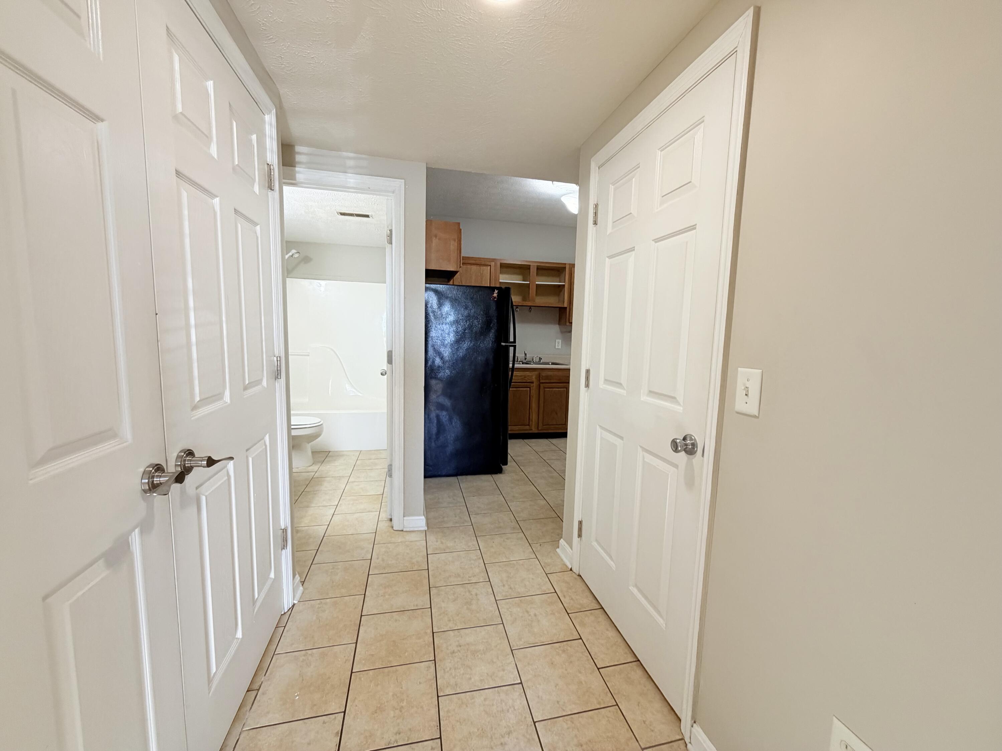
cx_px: 501
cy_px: 376
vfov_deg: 85.7
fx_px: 405
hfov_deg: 102.1
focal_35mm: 14
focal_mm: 2.22
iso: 200
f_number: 2.2
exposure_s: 1/121
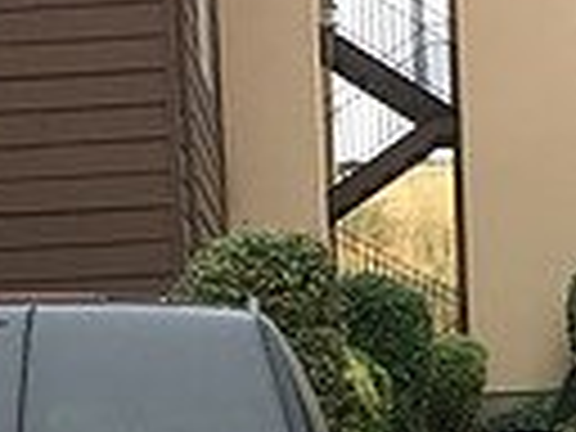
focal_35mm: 131
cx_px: 230
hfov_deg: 15.0
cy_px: 619
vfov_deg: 11.0
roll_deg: +2.0
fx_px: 2180
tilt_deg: -1.8
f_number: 2.2
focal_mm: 4.15
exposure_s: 1/30
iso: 50
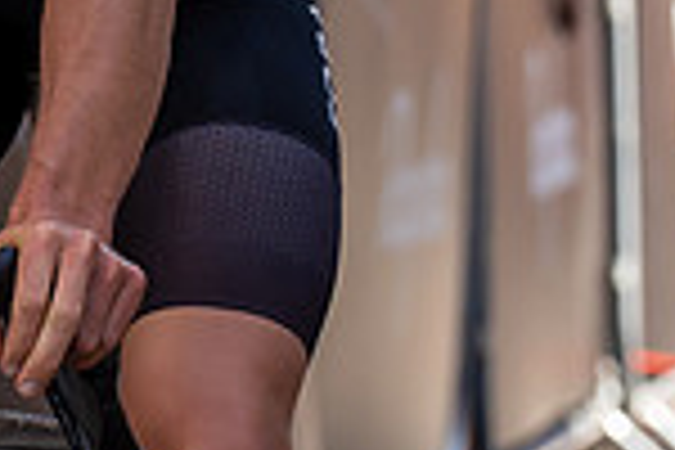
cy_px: -286
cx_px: 251
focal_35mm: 967
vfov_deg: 1.4
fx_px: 18130
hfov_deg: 2.1
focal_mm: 132
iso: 500
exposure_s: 1/1000
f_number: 4
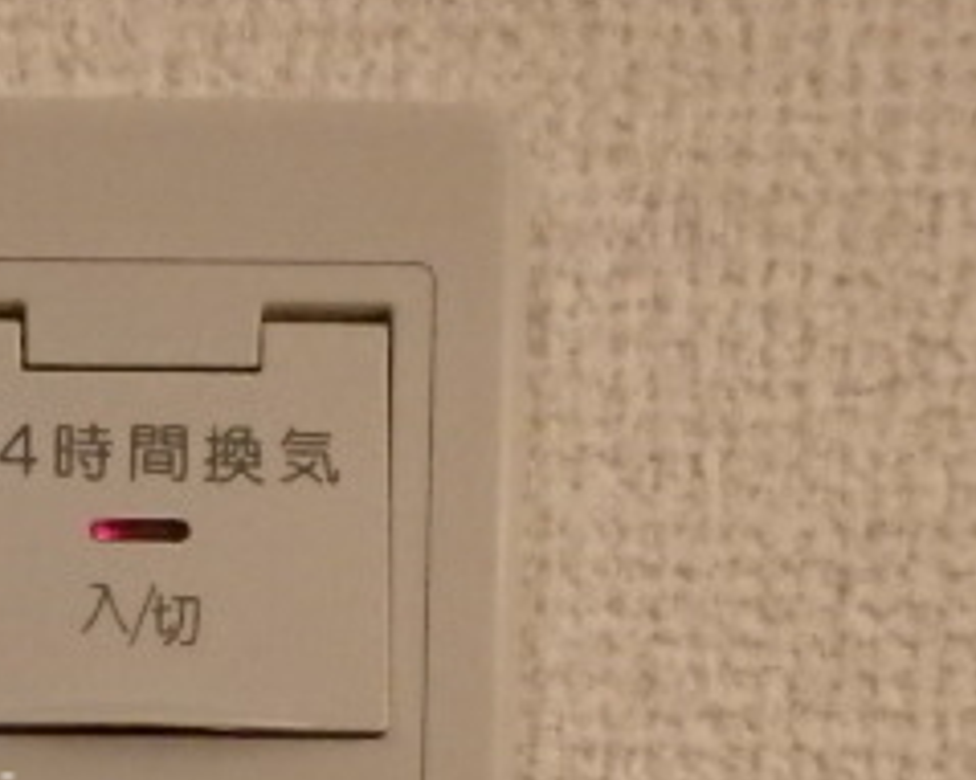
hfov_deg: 31.2
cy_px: 821
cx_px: -33
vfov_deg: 25.9
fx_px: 1588
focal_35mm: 55
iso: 2500
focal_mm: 3.7
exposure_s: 1/320
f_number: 3.5
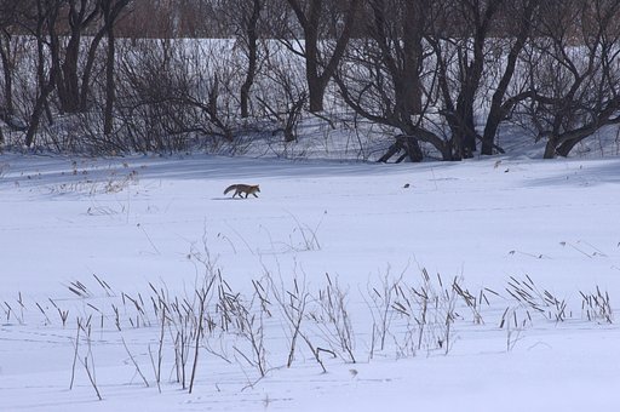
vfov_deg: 3.0
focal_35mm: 450
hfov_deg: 4.6
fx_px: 7740
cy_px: 206
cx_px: 310
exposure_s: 1/1600
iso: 800
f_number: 10
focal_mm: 300
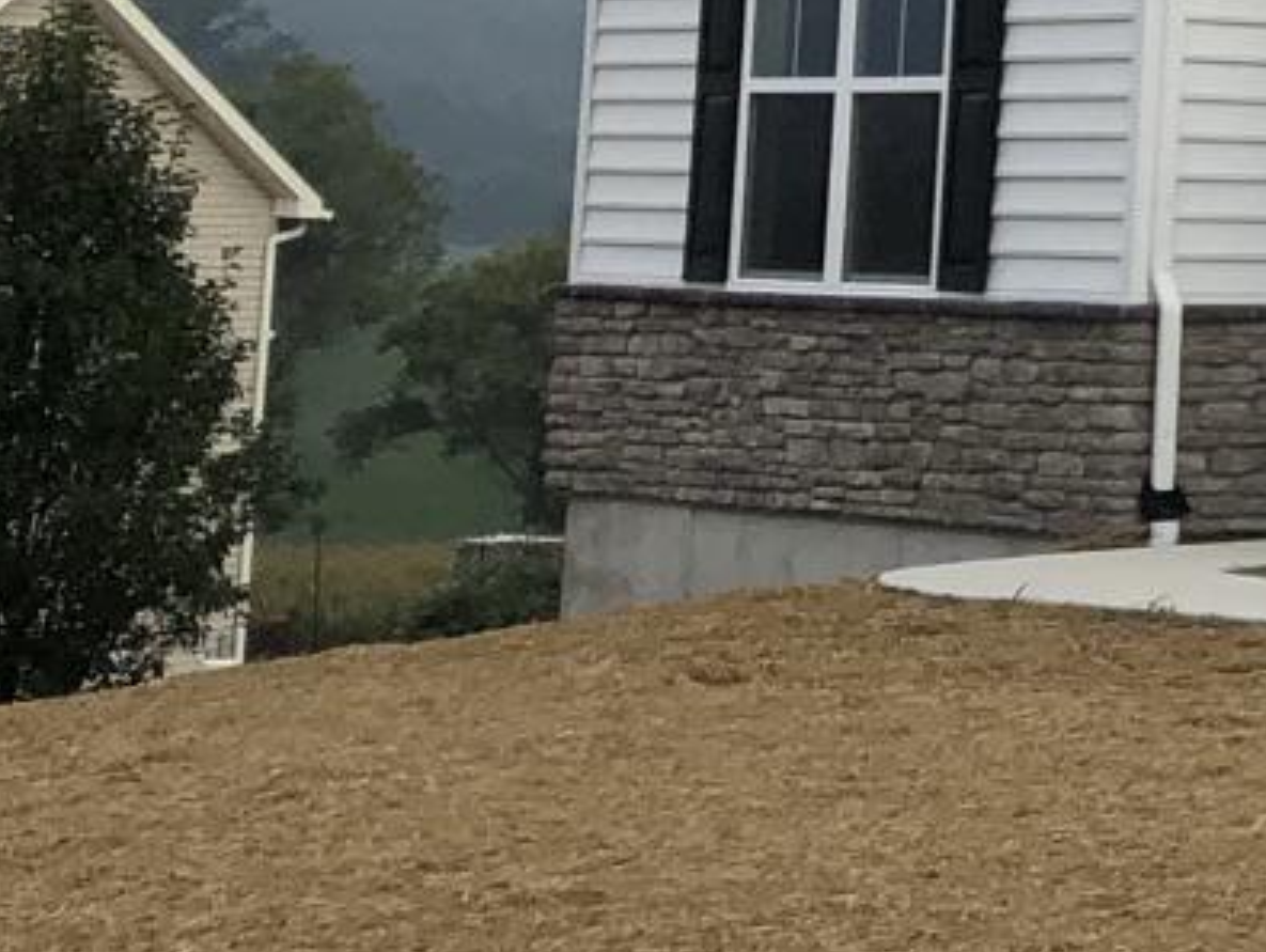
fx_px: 5308
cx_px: 2936
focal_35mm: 145
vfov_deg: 10.1
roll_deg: -0.1
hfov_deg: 11.5
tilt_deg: +5.0
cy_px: -260
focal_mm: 4
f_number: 1.8
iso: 20
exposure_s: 1/941
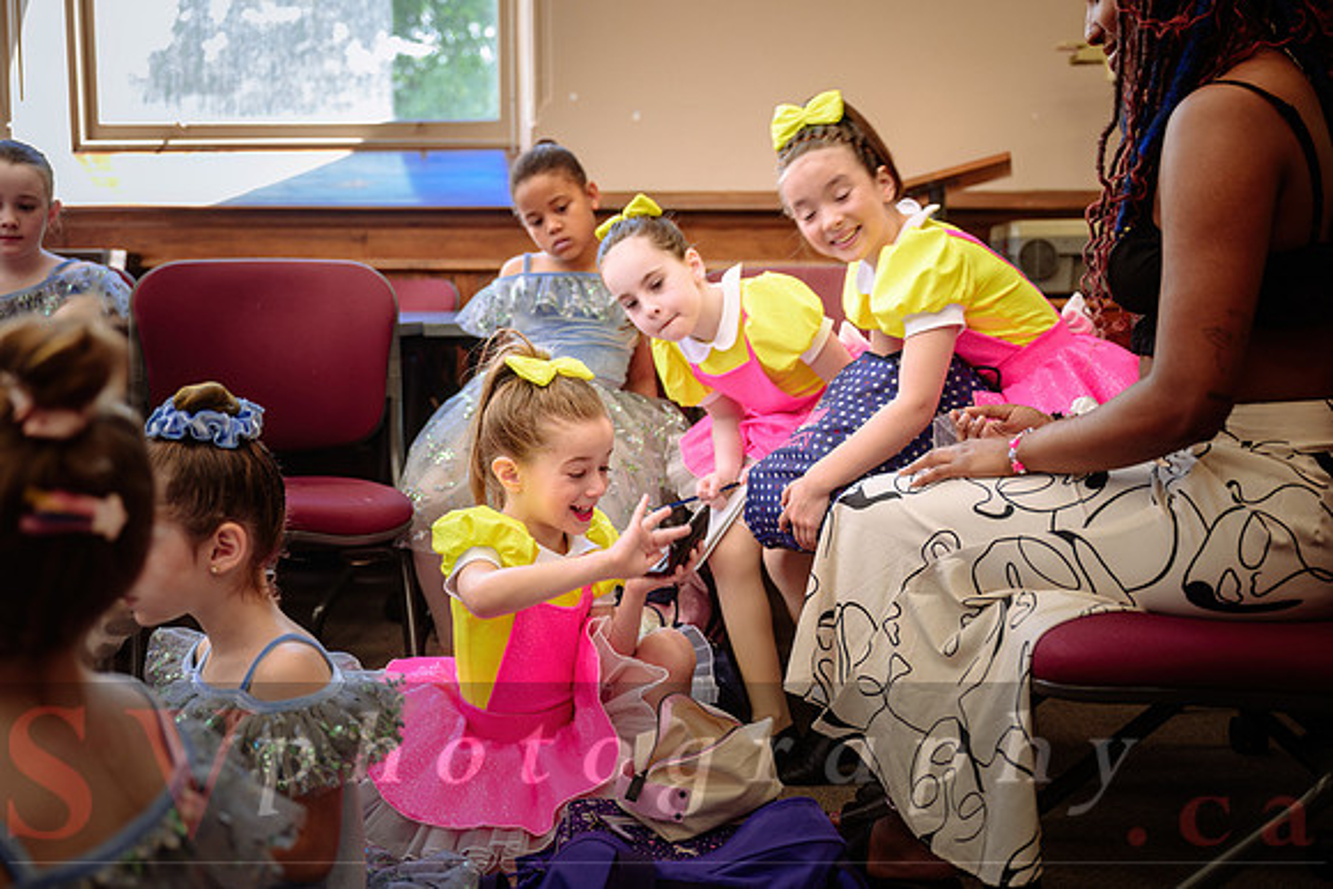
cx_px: 666
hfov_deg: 50.7
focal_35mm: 38
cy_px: 444
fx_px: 1407
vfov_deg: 35.1
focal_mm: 38
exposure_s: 1/80
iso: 320
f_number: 2.8
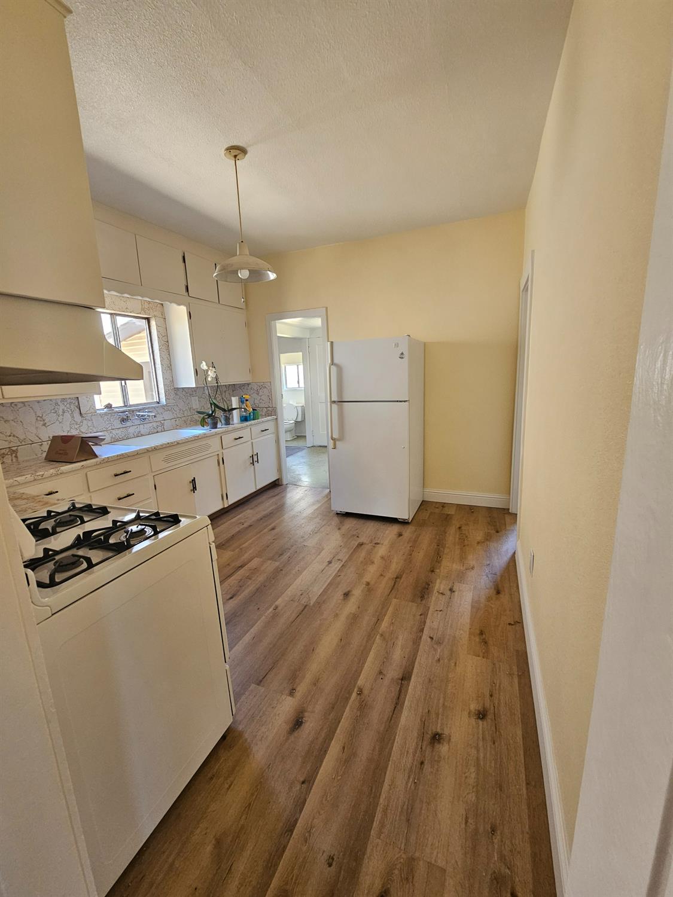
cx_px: 336
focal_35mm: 13
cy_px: 448
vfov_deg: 106.2
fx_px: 337
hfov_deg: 89.9
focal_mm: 2.2
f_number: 2.2
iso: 160
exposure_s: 1/60
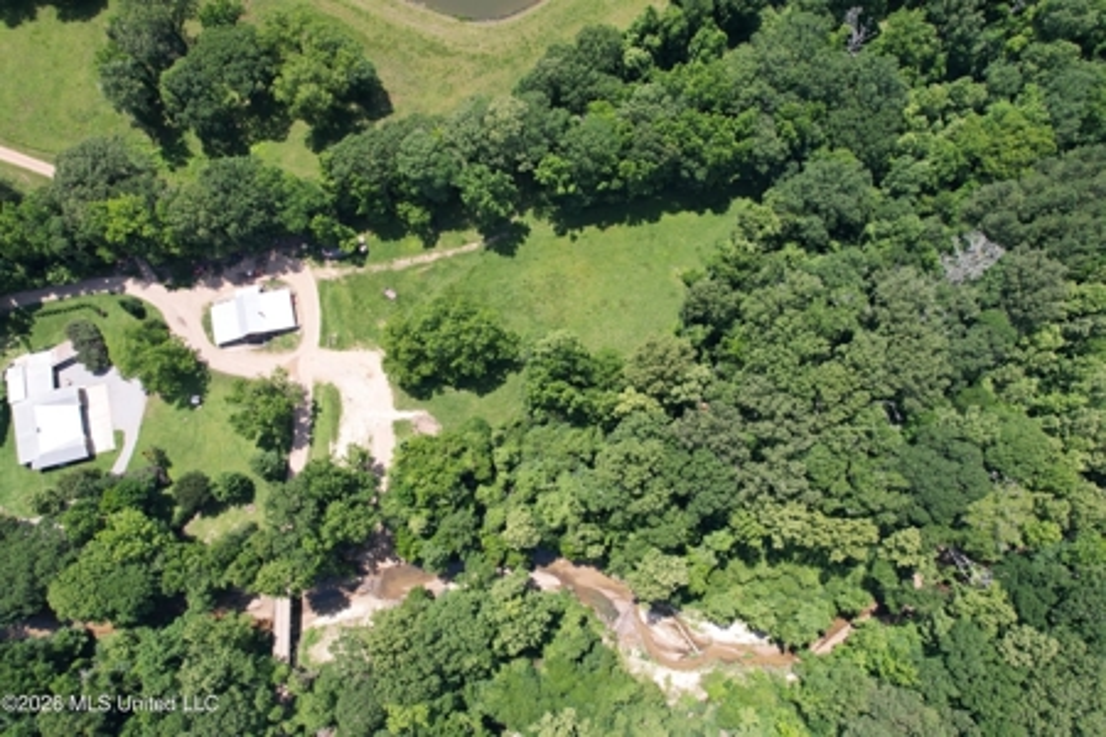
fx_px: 676
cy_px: 368
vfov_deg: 57.2
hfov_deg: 78.6
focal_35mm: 22
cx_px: 553
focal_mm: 8.38
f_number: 2.8
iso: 150
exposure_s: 1/1250
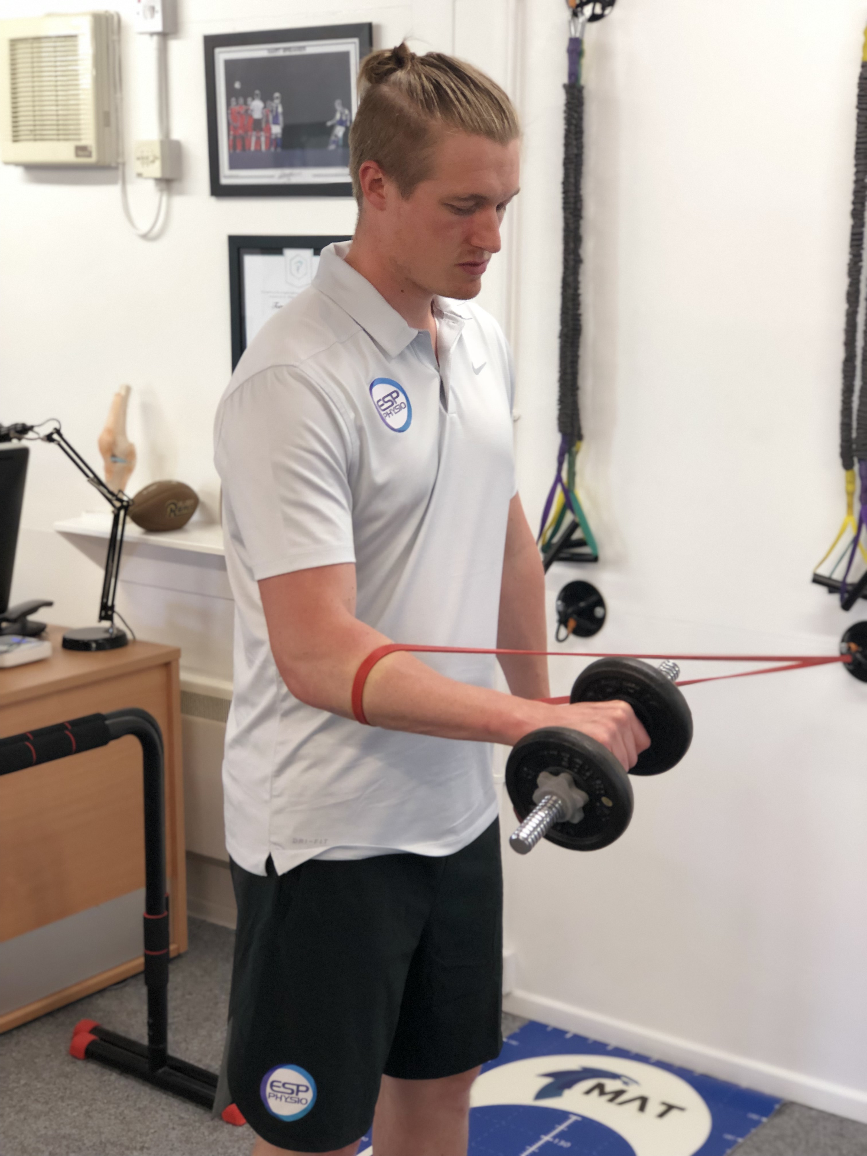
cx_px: 434
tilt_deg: -13.1
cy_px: 578
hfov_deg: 25.7
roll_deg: -0.5
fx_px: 1904
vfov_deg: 33.8
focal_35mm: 57
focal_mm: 6.6
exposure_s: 1/33
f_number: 2.8
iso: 100
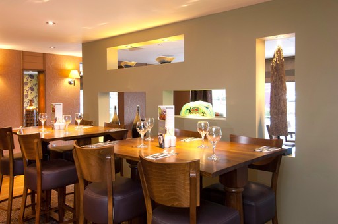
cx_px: 169
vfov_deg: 43.5
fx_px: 281
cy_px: 112
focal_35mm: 30
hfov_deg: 62.0
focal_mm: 20
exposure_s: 1/1.67
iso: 200
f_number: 8
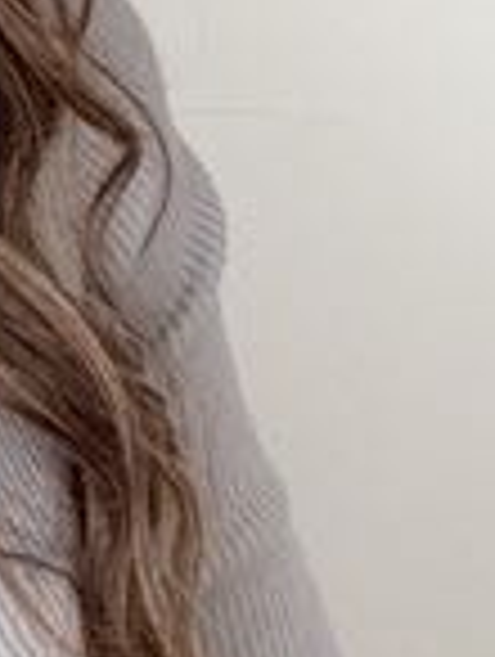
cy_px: 54
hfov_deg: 8.6
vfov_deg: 11.9
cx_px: -518
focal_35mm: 164
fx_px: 3118
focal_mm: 2.69
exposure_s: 1/121
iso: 40
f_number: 1.9
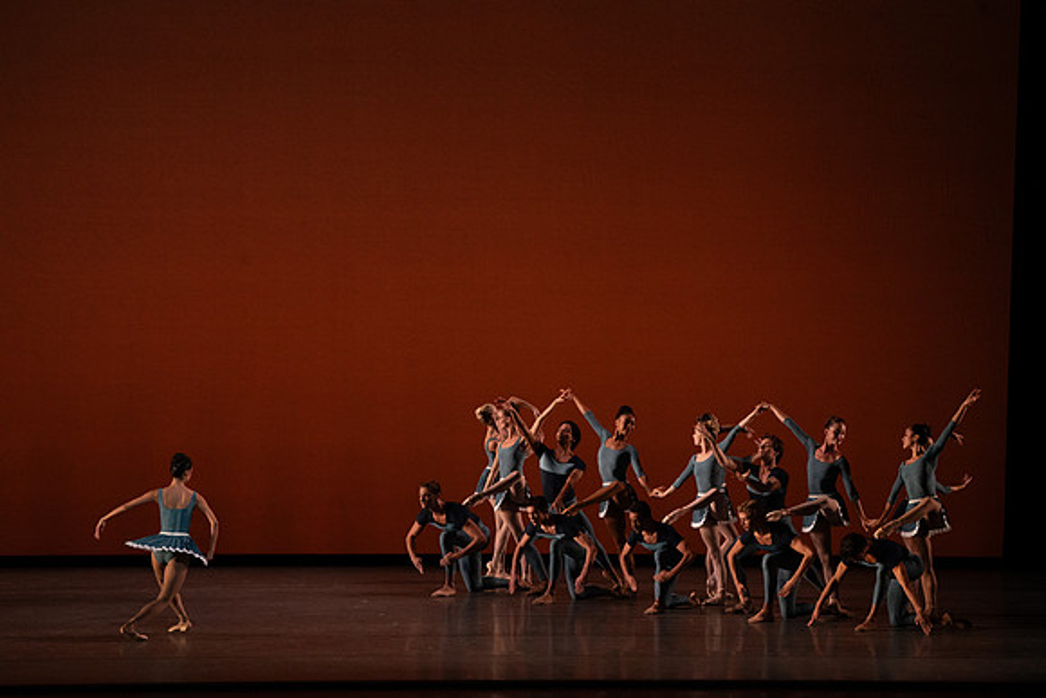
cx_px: 523
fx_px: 4650
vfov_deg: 8.6
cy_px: 349
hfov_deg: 12.8
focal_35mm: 160
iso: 5000
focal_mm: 160
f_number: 9
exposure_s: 1/400
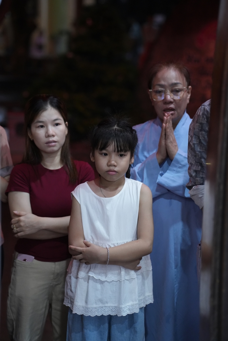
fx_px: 798
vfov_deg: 24.2
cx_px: 114
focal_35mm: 84
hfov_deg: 16.3
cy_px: 170
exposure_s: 1/125
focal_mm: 84
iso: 5000
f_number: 2.8
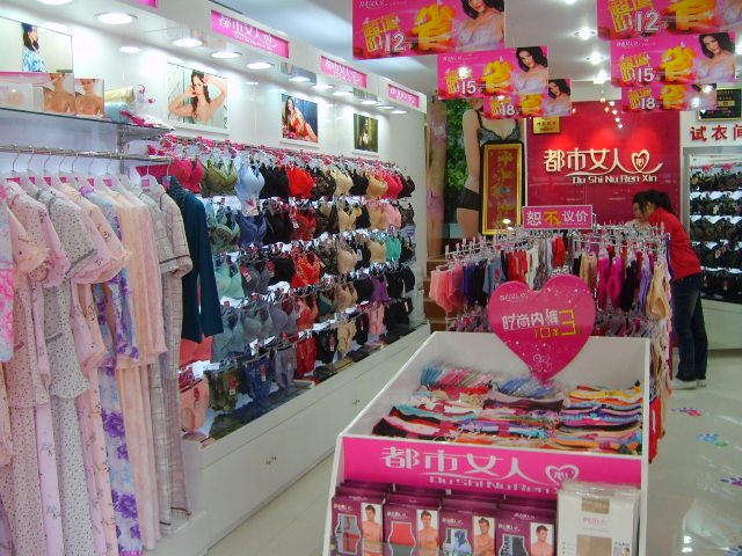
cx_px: 371
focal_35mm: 35
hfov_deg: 52.6
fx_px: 750
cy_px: 278
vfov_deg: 40.7
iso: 64
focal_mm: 5.8
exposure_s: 1/30
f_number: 2.8
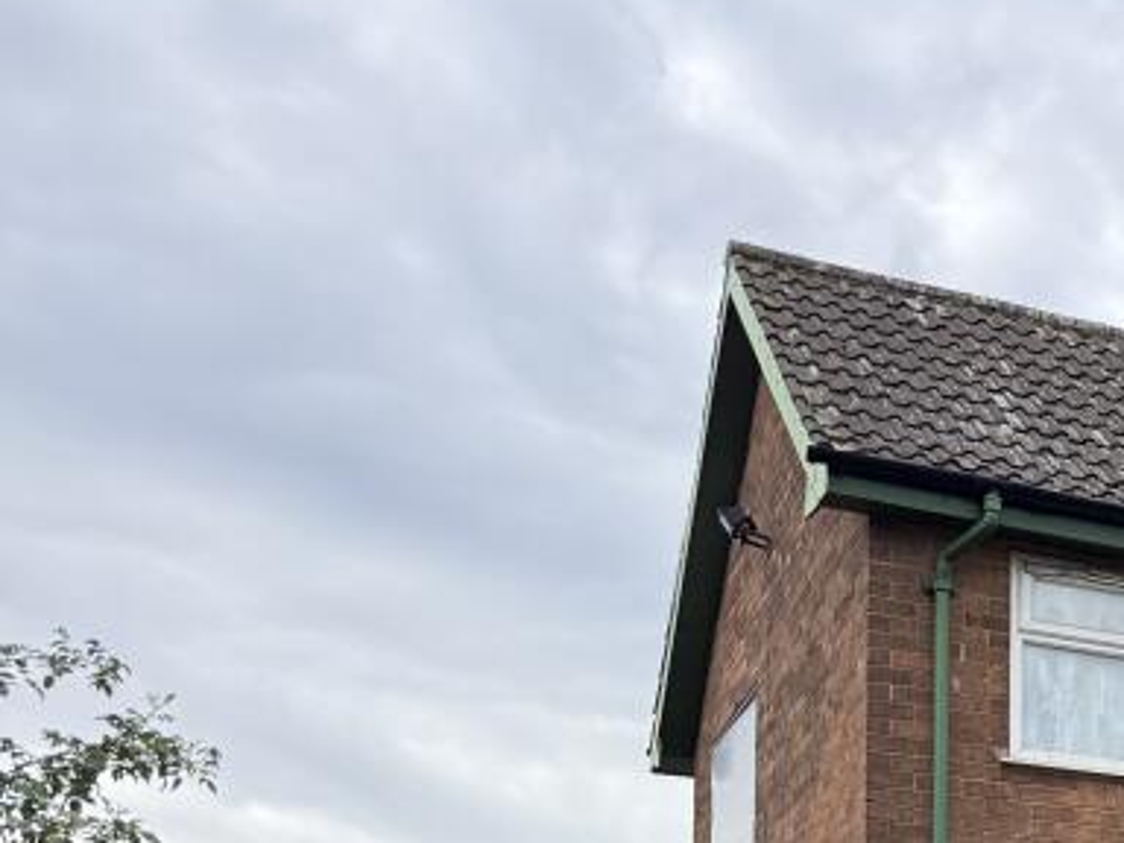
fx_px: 2078
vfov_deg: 20.9
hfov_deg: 26.0
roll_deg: -0.1
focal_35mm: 64
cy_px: 1089
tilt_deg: +4.8
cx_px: 1452
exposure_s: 1/1949
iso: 80
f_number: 1.78
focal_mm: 6.76
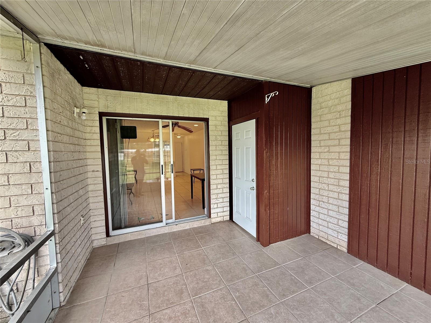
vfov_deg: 85.7
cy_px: 162
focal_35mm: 14
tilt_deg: -2.2
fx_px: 174
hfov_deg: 102.1
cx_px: 216
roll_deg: +1.6
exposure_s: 1/99
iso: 80
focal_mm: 2.22
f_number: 2.2
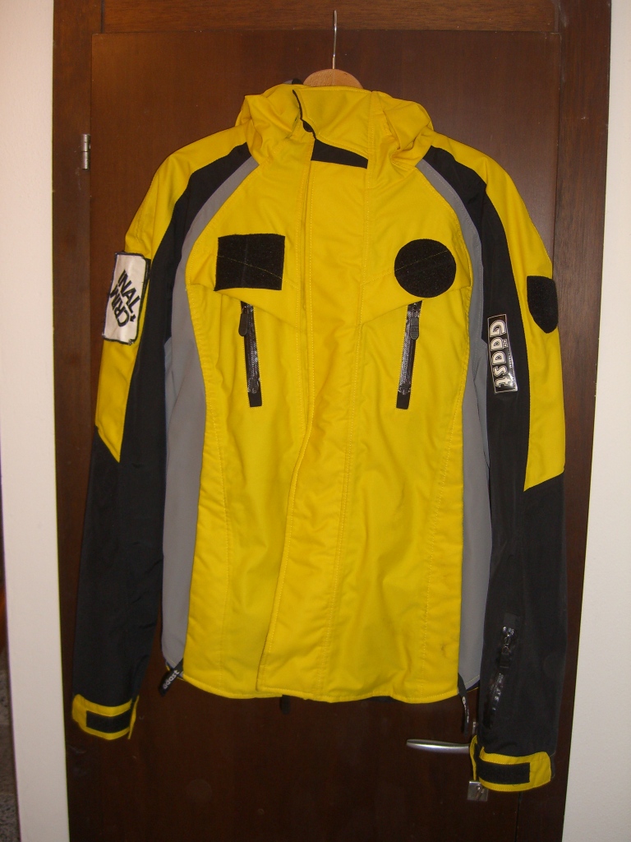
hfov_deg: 37.7
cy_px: 421
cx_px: 316
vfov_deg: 49.0
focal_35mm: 38
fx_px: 924
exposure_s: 1/60
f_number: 2.8
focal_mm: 7.9
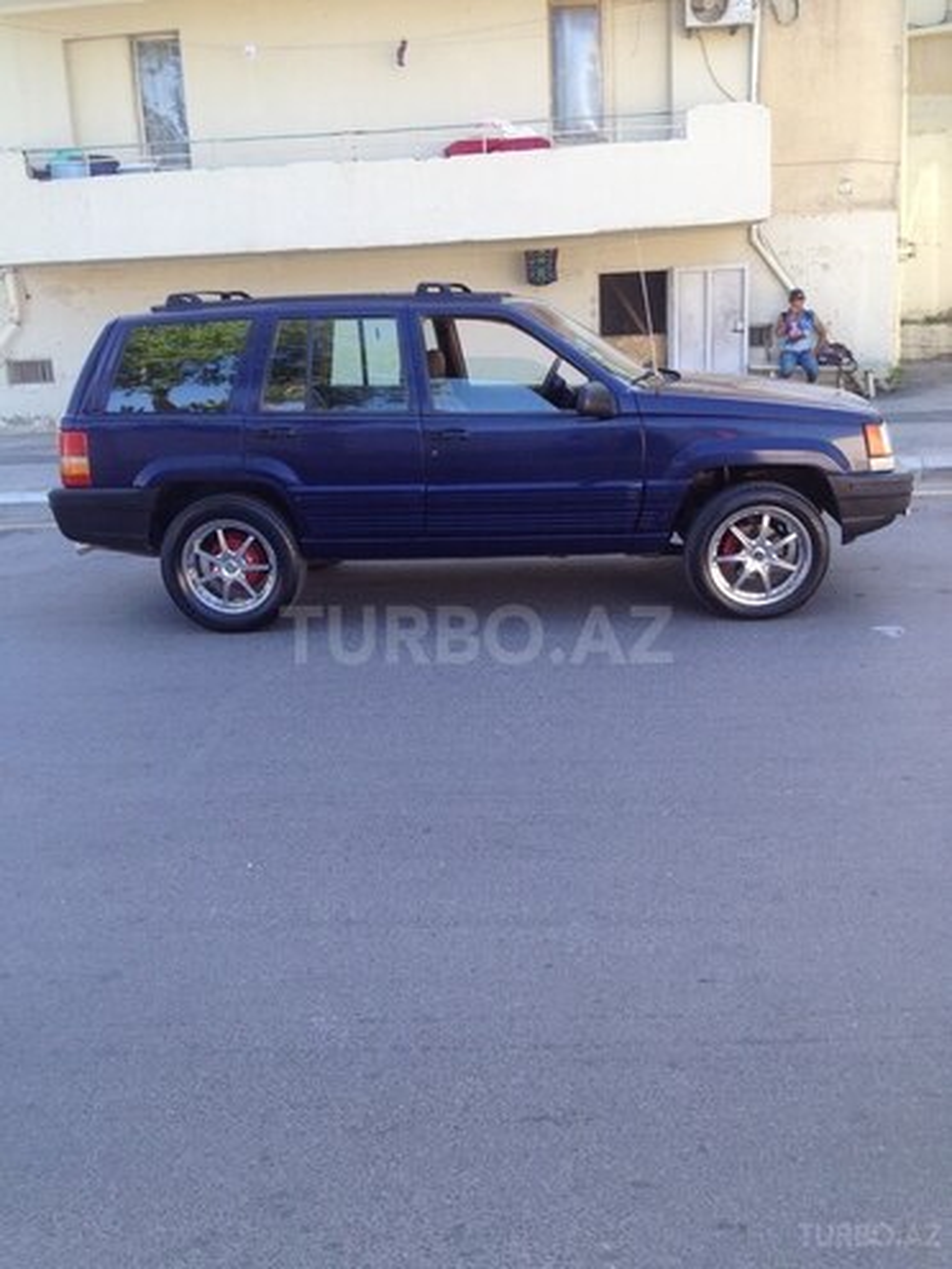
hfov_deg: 40.7
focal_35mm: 35
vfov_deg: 52.6
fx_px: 1283
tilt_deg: -18.8
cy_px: 634
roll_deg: +5.0
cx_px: 476
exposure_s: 1/188
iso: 50
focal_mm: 4.28
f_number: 2.4
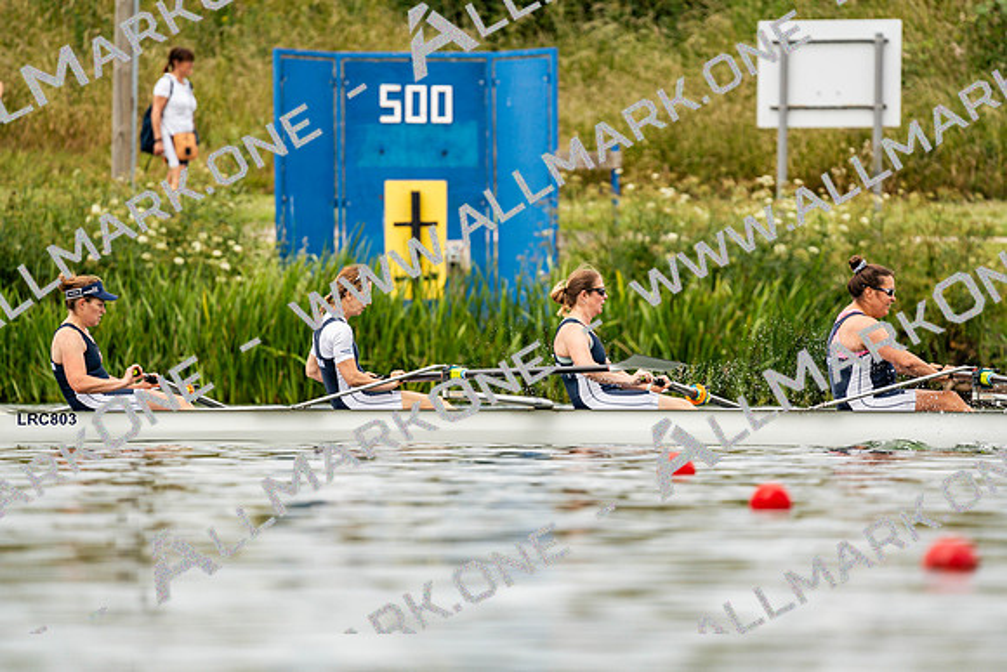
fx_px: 16786
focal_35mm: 600
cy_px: 336
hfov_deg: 3.4
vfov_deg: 2.3
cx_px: 504
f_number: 6.3
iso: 400
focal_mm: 600
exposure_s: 1/2000
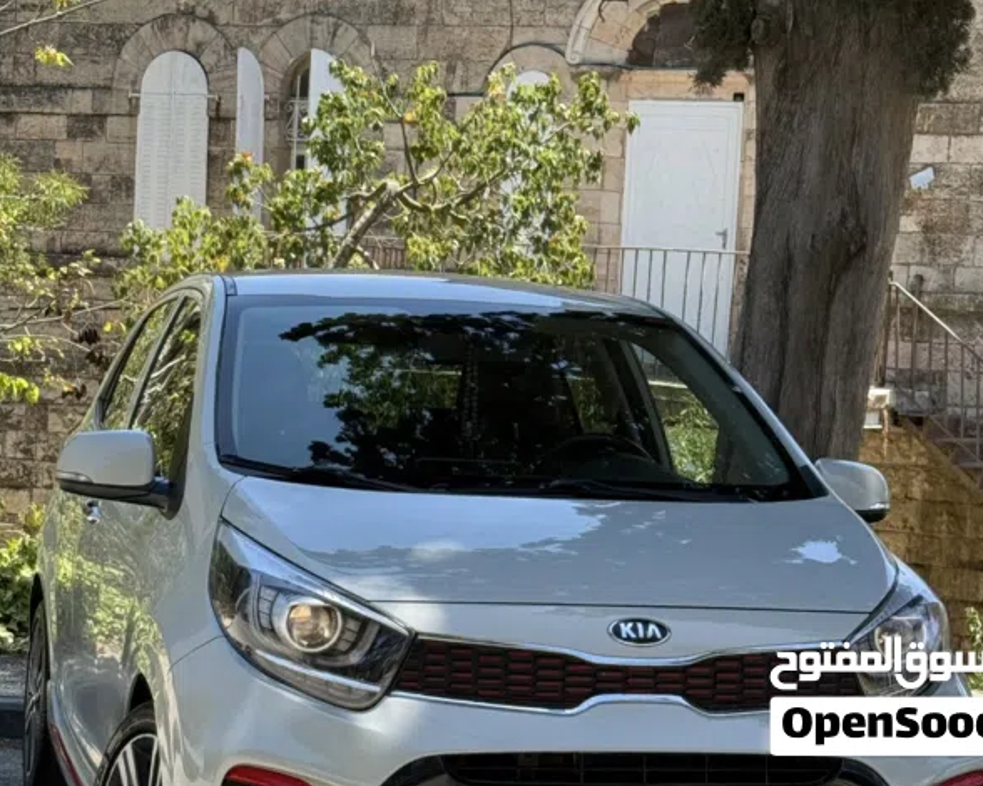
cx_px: 518
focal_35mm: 51
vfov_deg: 29.7
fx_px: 1483
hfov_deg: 36.7
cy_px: 395
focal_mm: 6.76
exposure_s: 1/1838
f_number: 1.78
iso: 80
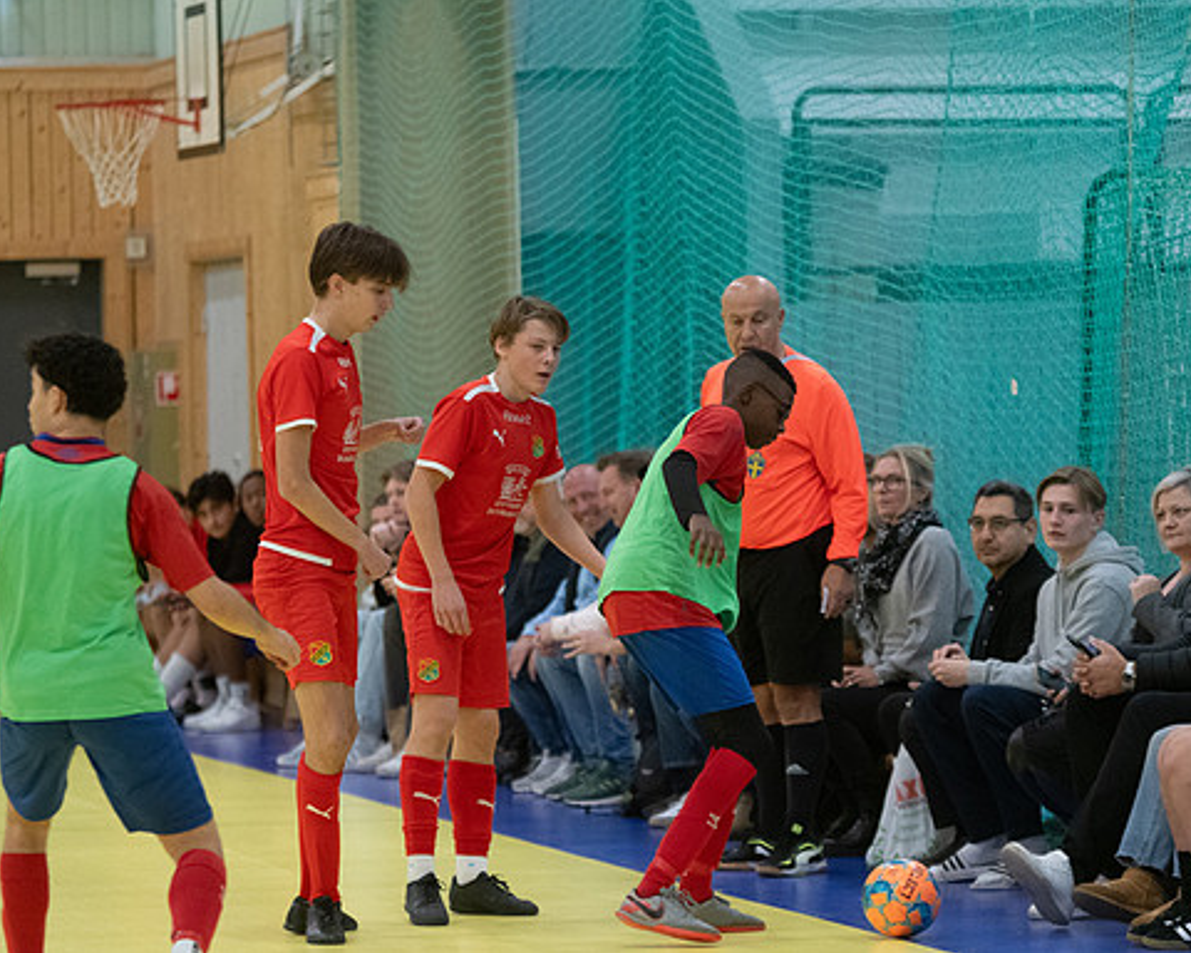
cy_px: 475
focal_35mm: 238
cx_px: 605
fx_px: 8389
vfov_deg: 6.5
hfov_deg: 8.1
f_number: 3.2
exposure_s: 1/500
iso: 5000
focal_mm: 140
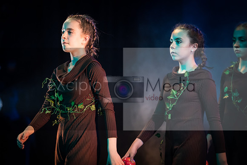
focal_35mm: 206
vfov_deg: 6.7
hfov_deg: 10.0
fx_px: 1415
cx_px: 100
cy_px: 78
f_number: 2.8
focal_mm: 173
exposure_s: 1/200
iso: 6400
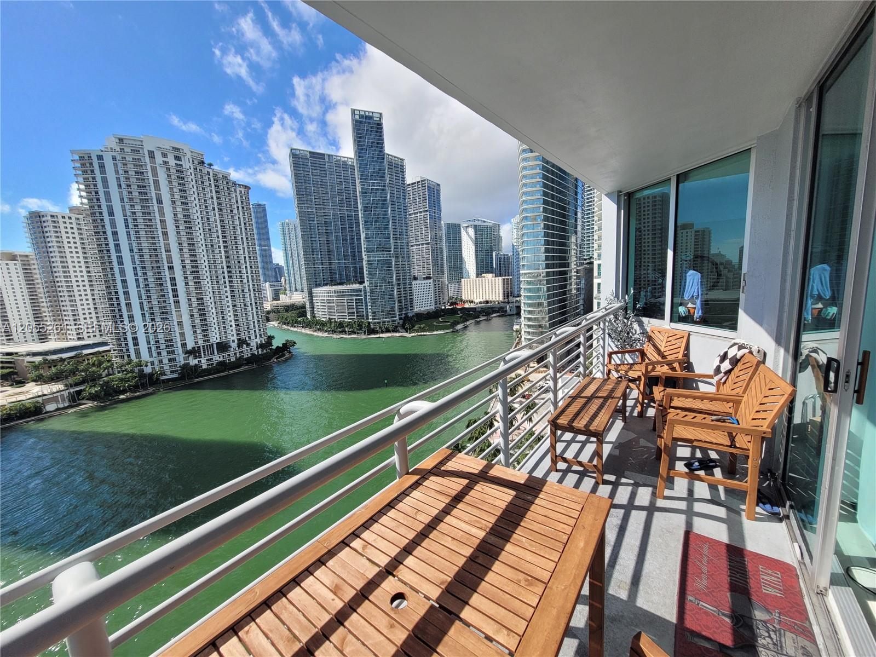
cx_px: 438
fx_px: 329
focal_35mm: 13
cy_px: 328
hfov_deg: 106.2
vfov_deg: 89.9
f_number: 2.2
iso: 40
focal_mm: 1.74
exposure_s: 1/1384
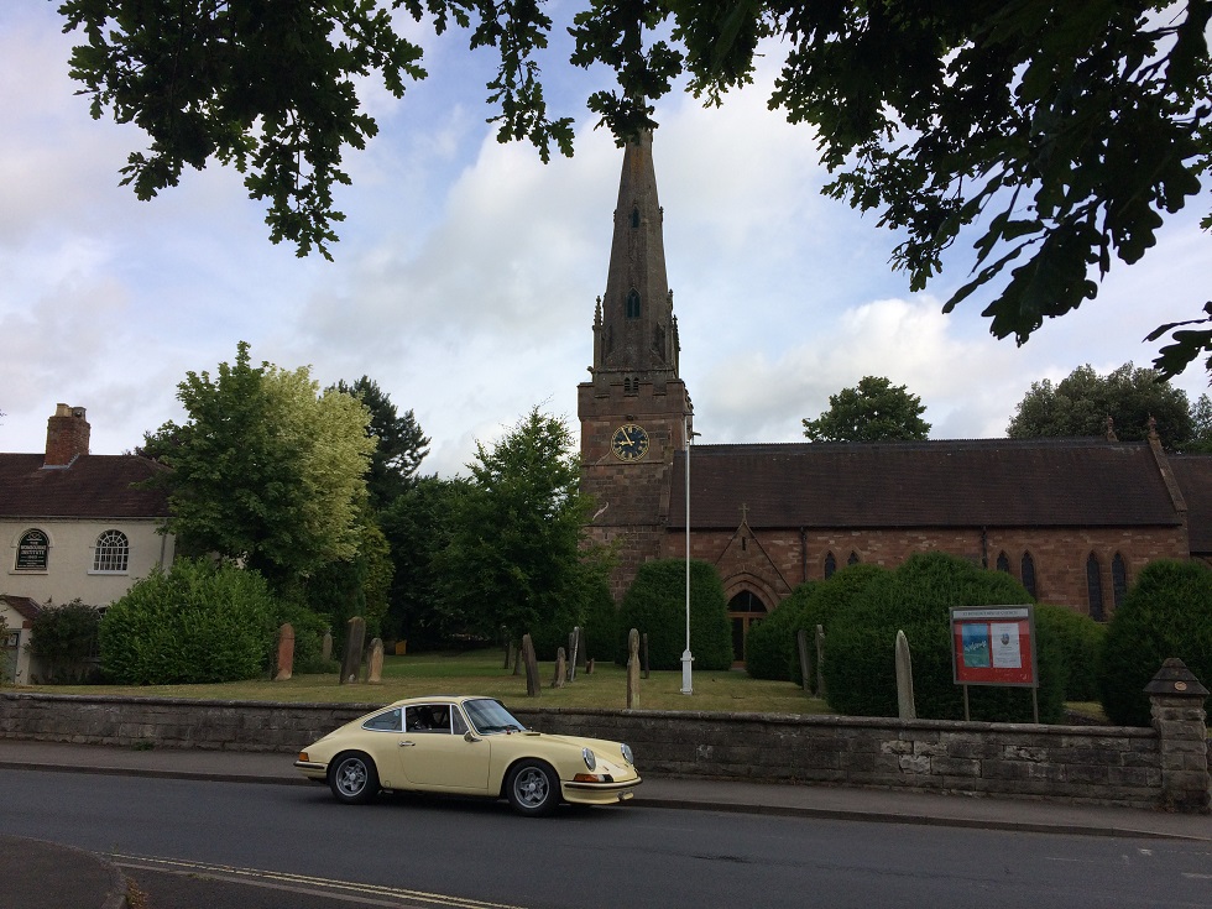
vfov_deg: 48.2
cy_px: 454
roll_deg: -0.5
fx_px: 1015
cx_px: 606
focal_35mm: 29
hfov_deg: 61.7
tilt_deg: +11.3
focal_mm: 4.15
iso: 32
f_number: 2.2
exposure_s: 1/1953
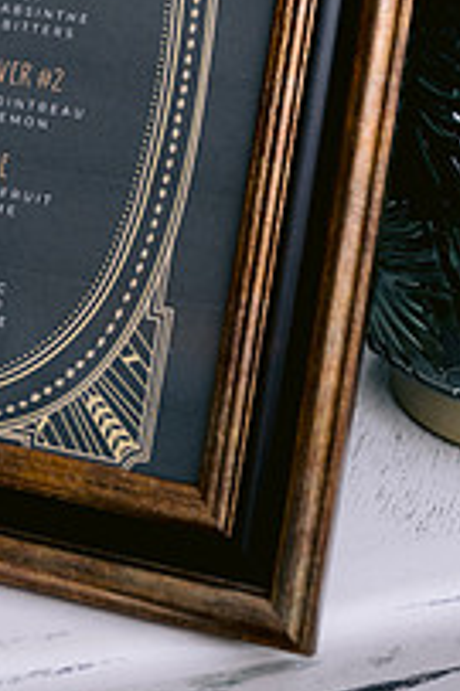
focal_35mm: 111
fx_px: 2131
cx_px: -10
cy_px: 3
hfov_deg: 12.2
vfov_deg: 18.0
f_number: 3.2
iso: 800
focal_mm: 50
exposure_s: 1/100
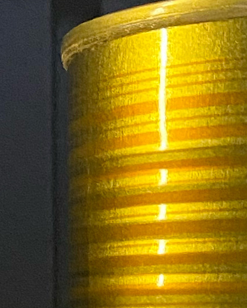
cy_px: 618
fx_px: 1698
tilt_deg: -7.2
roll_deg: -0.4
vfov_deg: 9.7
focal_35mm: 186
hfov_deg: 8.3
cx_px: 60
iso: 500
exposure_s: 1/50
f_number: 1.8
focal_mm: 4.25
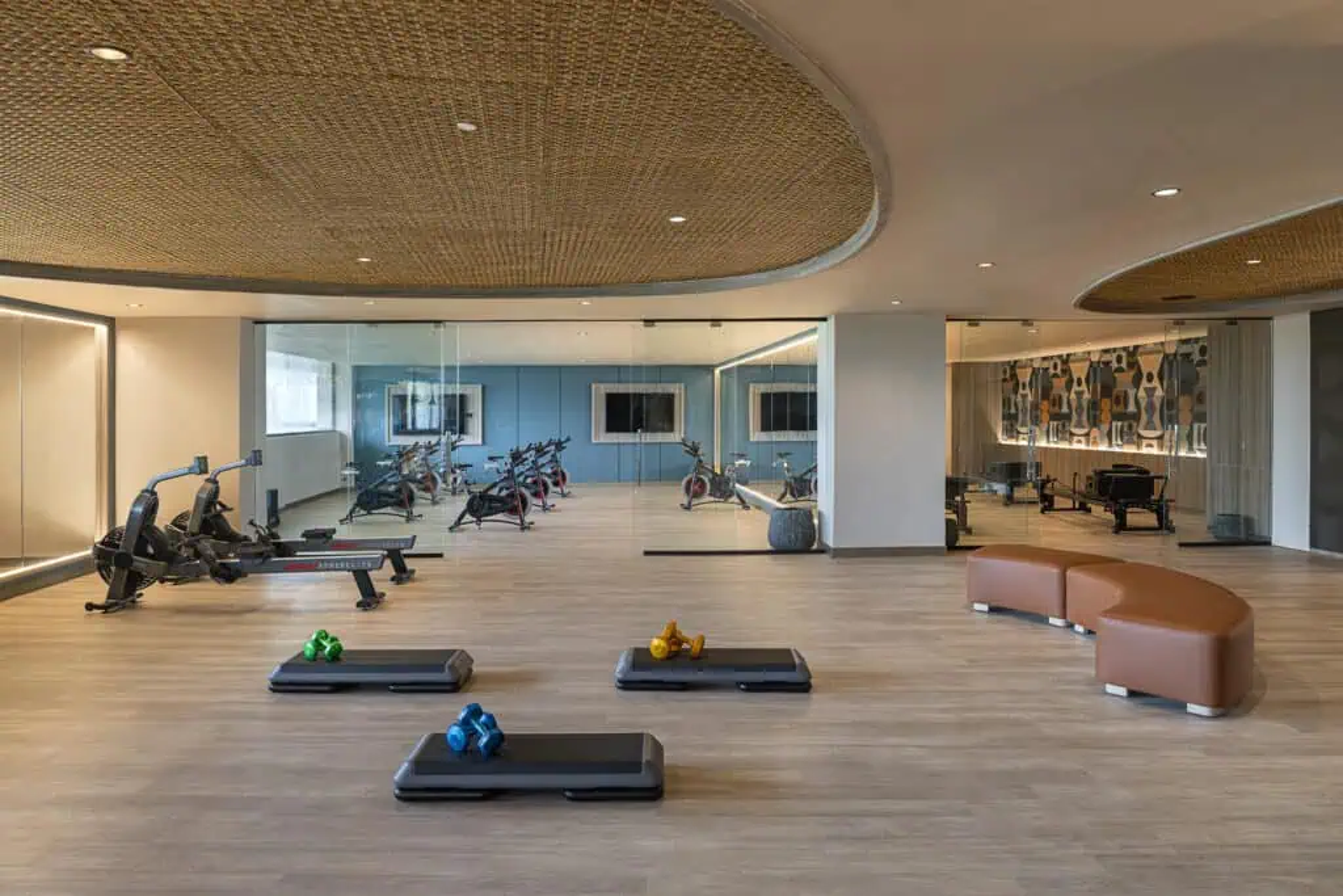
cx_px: 672
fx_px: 895
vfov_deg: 53.1
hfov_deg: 73.7
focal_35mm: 24
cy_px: 448
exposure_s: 1/5
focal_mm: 24
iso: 200
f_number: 9.5
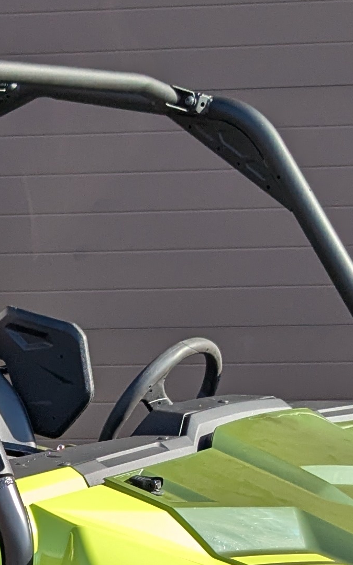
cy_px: 695
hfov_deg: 11.8
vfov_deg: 18.4
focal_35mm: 107
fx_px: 1647
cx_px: -127
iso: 48
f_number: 1.73
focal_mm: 4.38
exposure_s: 1/1376
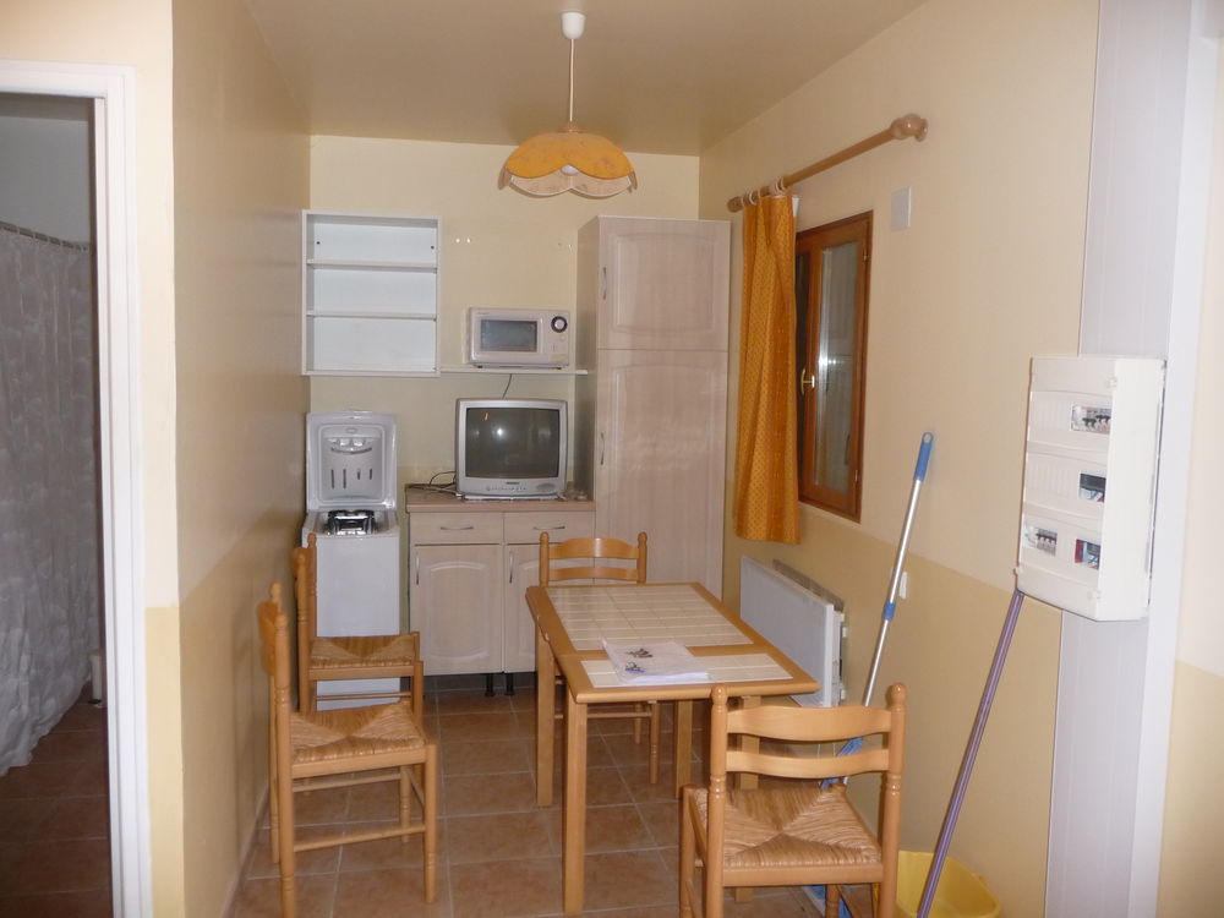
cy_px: 459
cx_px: 612
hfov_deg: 63.4
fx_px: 990
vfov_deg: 49.7
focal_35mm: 28
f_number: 3.3
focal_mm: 4.7
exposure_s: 1/30
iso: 250
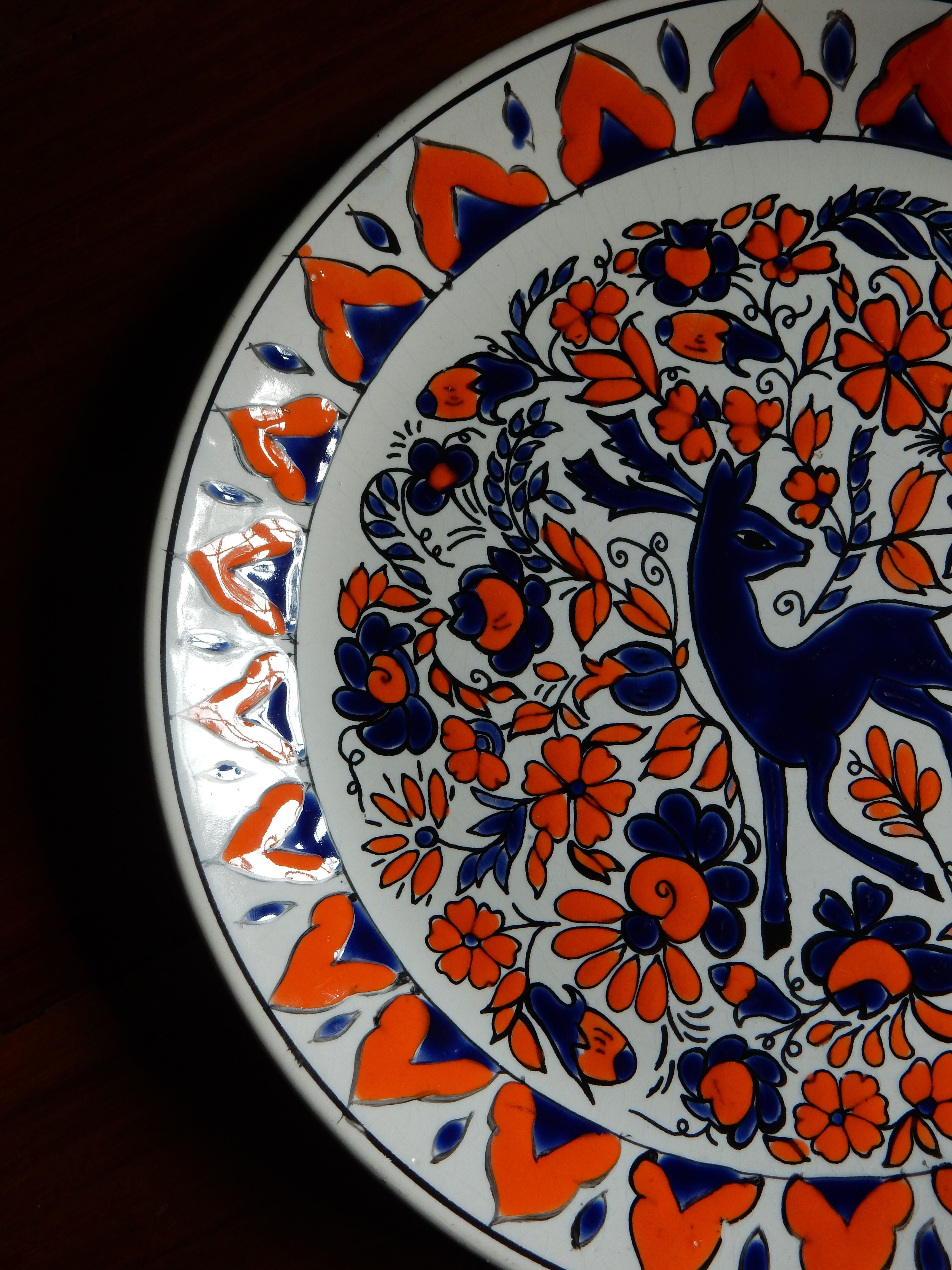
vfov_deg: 43.9
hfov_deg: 33.6
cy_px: 635
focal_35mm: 43
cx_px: 476
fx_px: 1577
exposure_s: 1/50
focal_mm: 7.6
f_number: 4.2
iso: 140
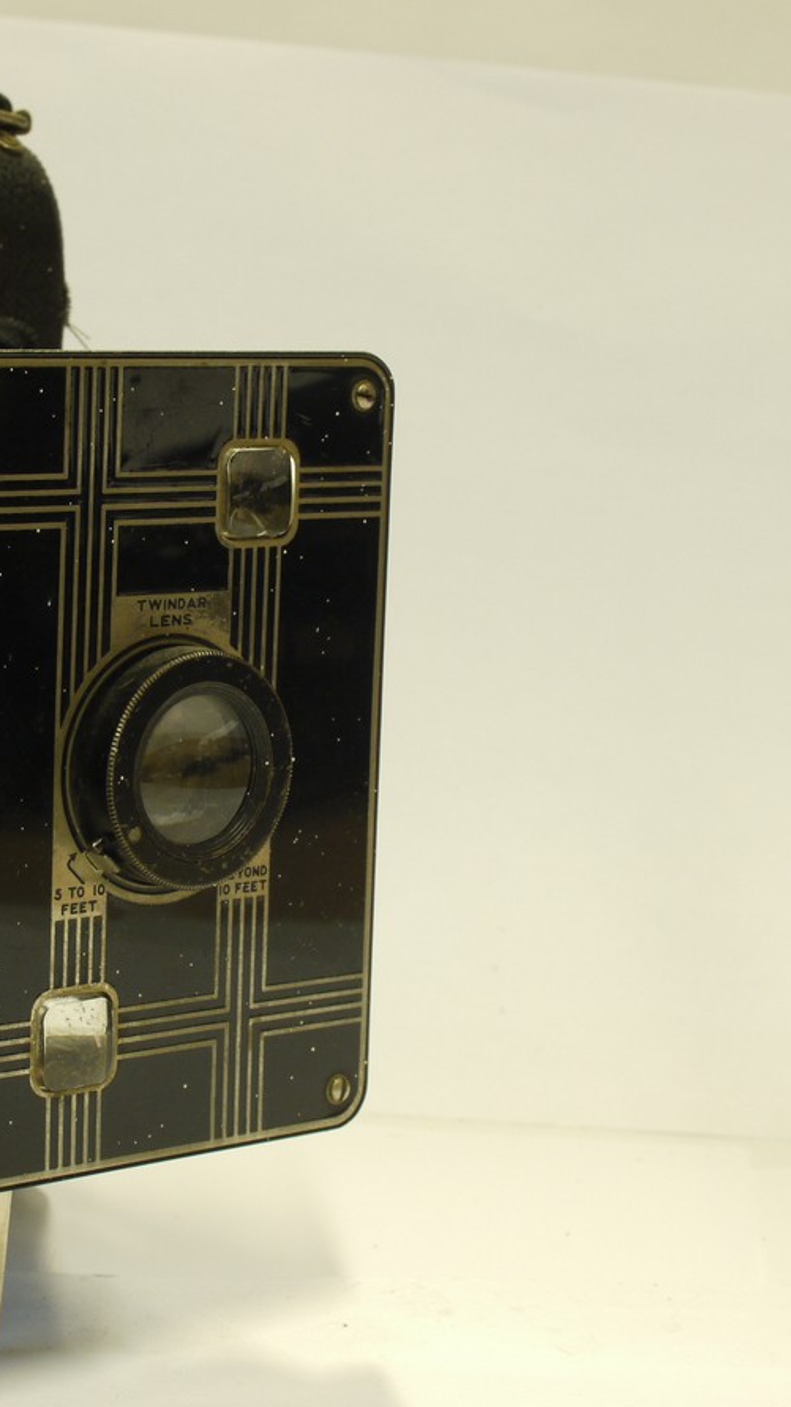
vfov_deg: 24.2
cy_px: 709
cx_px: 79
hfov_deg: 13.6
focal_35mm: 88
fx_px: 3282
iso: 400
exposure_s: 1/8
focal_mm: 30
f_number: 9
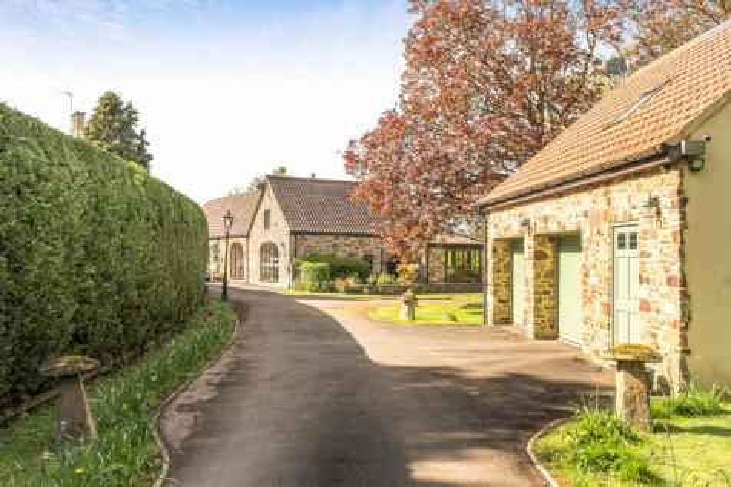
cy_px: 244
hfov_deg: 55.8
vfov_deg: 38.9
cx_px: 366
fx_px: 690
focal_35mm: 34
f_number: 8
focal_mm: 23
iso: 400
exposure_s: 1/640
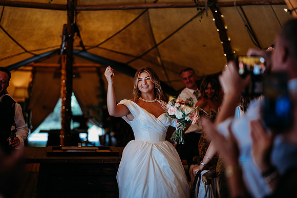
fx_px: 701
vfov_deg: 16.1
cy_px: 99
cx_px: 148
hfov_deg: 23.9
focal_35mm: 85
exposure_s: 1/200
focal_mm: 85
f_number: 1.8
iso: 320
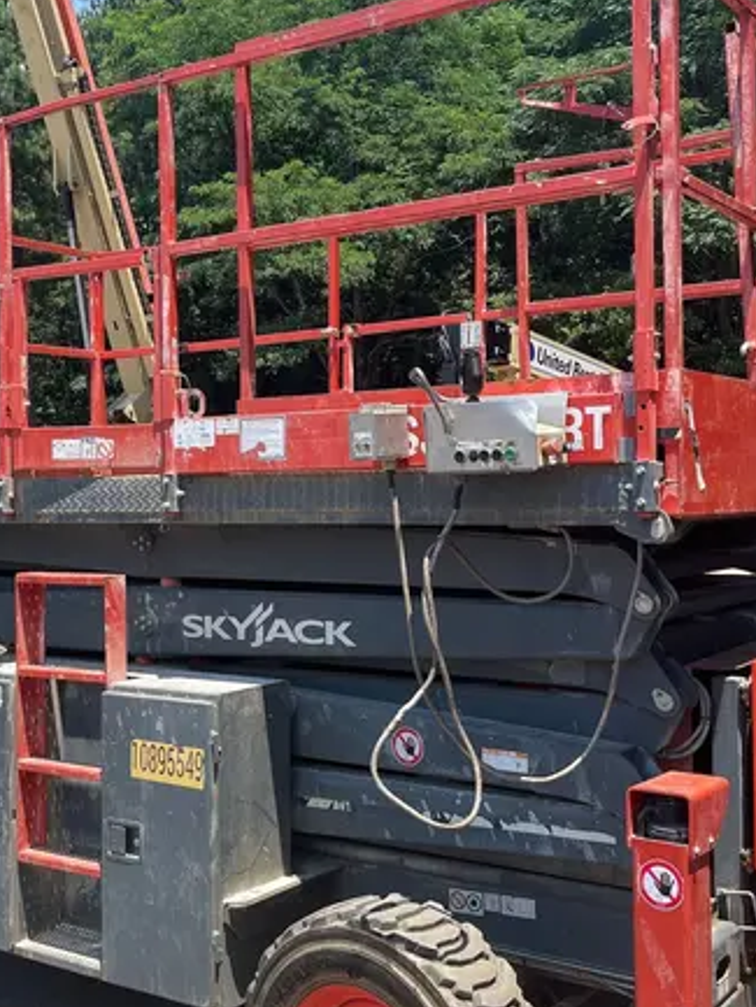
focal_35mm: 44
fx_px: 1281
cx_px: 300
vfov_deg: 42.9
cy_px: 499
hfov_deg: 32.8
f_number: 1.6
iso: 50
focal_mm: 5.1
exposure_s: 1/1647
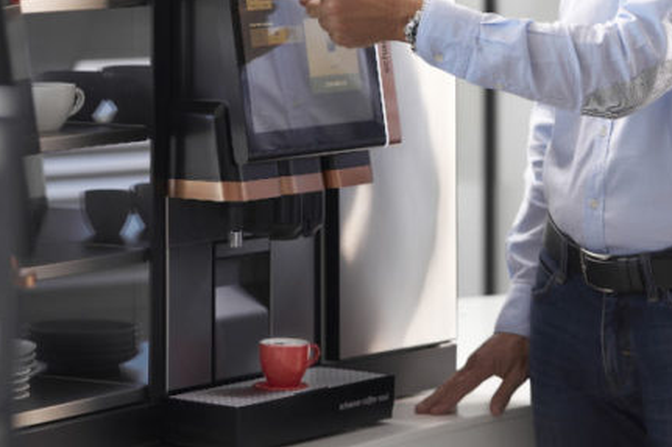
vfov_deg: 6.8
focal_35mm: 202
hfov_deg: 10.2
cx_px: 493
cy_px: 119
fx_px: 3769
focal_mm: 85
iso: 320
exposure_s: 1/200
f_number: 2.5
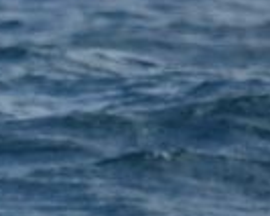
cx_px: -501
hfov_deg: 0.6
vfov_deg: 0.5
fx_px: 27121
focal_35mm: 3399
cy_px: 52
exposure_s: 1/8000
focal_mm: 600
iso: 1000
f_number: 6.3
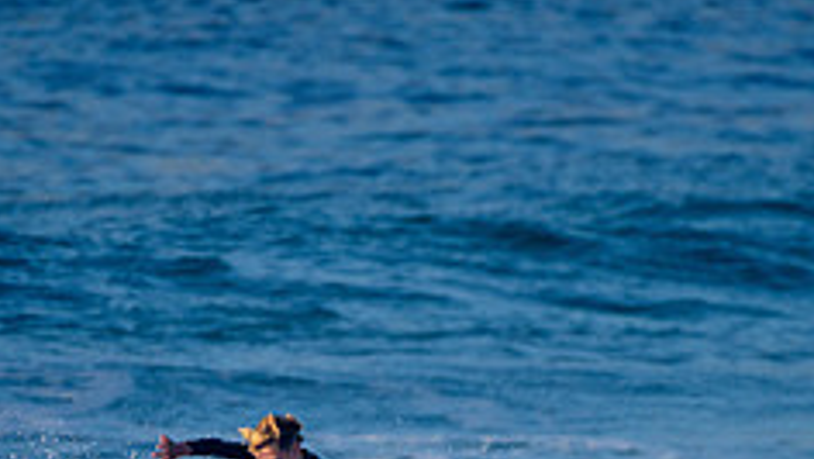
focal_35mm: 1286
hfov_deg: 1.7
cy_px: 523
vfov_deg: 0.9
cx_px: 410
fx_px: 27770
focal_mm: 500
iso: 320
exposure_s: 1/2000
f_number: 5.6
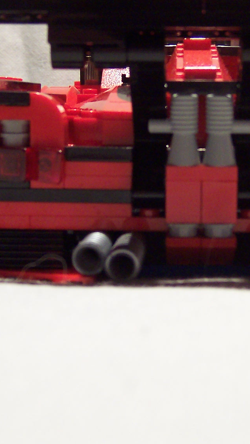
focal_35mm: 70
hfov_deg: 17.1
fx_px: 826
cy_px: 155
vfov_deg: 30.0
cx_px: 185
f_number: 2.8
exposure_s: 1/20
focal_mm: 5.6
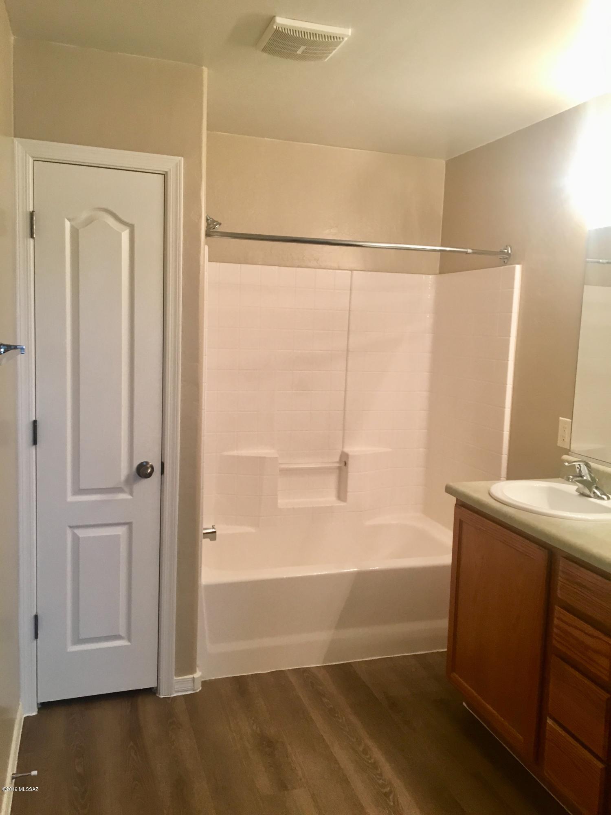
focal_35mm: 29
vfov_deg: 61.7
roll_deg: -1.2
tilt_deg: -6.6
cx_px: 306
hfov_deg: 48.2
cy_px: 408
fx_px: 682
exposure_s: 1/30
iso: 80
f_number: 2.2
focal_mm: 4.15
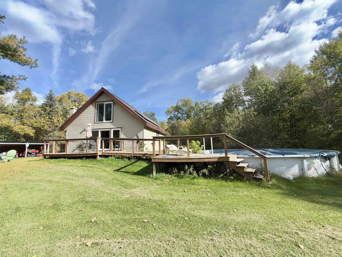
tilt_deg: +7.7
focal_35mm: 14
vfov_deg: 85.7
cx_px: 171
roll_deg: +1.9
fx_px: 138
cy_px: 128
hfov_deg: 102.1
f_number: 2.2
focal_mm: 2.22
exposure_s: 1/888
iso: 16
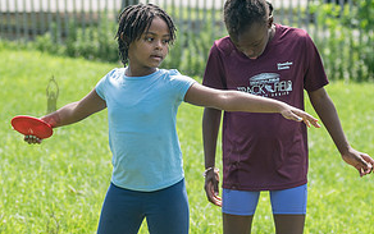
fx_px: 3019
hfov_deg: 7.1
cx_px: 112
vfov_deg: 4.4
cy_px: 130
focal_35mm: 296
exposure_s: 1/800
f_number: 4
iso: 200
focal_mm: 105
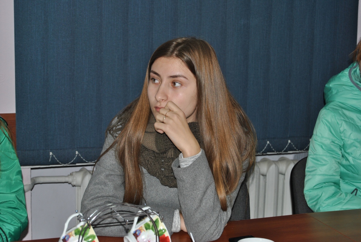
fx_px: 828
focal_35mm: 82
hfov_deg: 24.6
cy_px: 121
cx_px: 180
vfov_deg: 16.6
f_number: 5.6
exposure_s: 1/60
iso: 200
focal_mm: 55
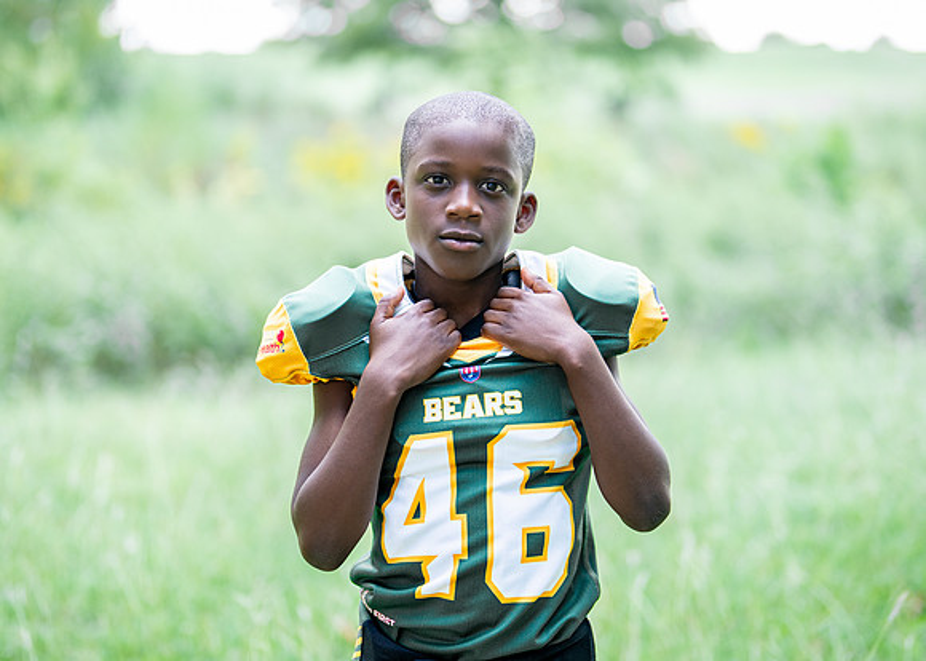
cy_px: 313
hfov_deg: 29.6
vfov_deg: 21.4
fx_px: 1751
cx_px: 461
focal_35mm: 67
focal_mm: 50
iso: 320
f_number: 1.2
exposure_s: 1/1000
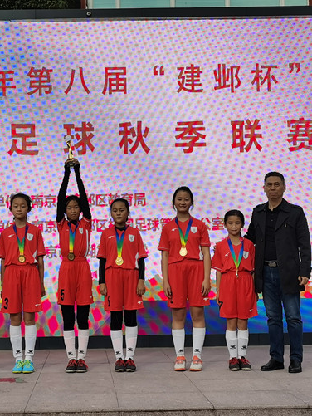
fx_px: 805
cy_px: 200
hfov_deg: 21.8
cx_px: 82
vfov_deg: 29.0
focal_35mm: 67
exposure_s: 1/3155
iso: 50
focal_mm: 5.56
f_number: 1.6
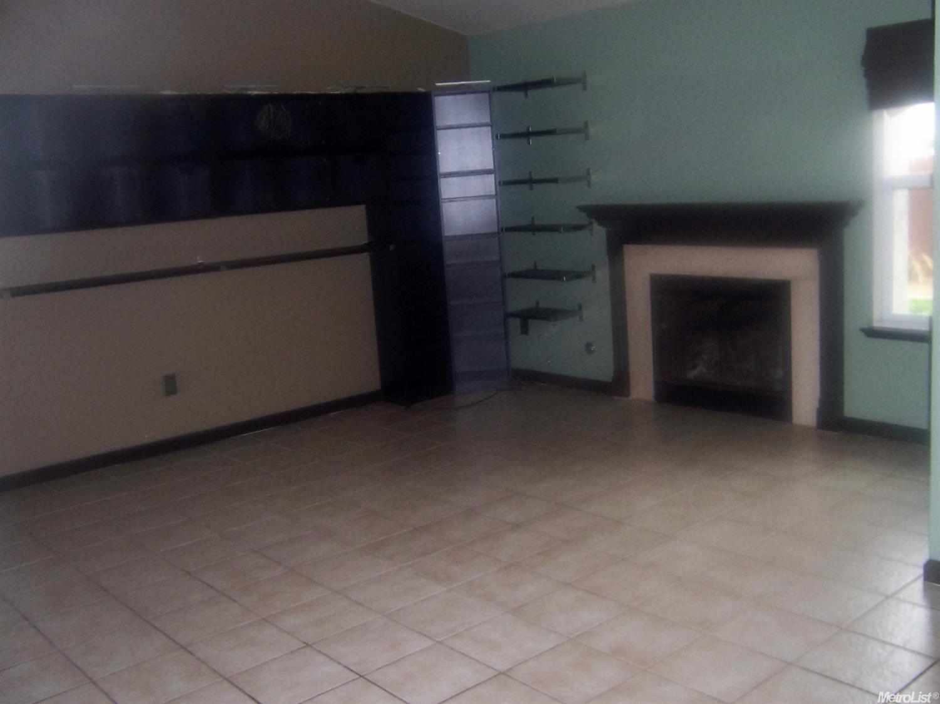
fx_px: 896
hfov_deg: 55.4
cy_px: 352
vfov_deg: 42.9
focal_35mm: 33
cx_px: 470
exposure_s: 1/60
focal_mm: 5.5
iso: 140
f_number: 2.8
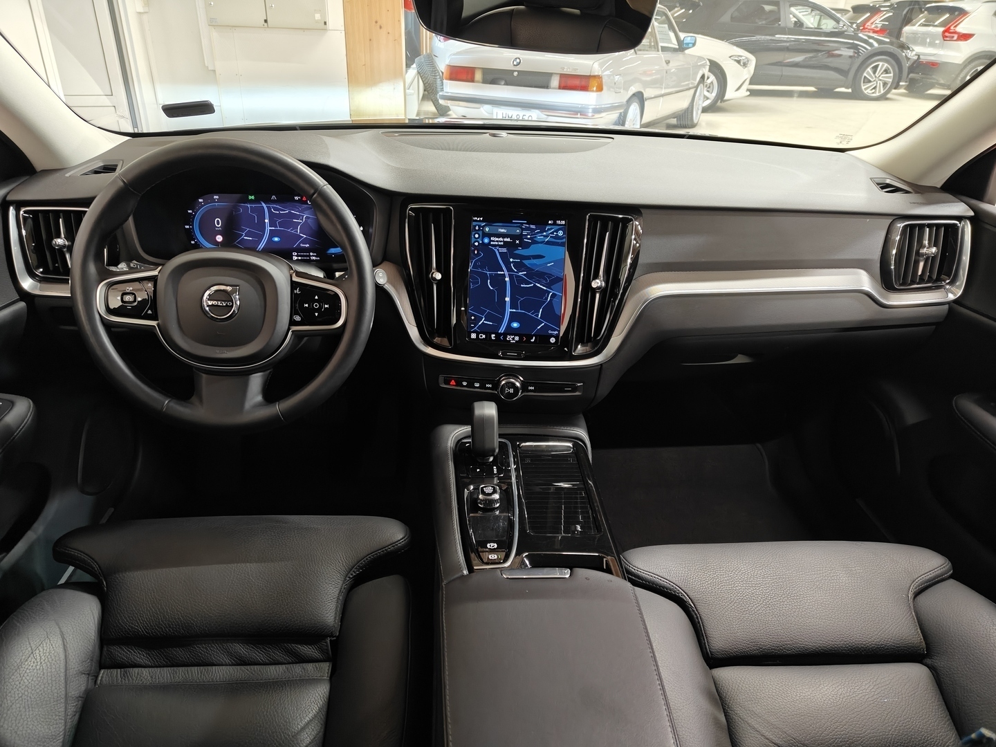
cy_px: 374
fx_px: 691
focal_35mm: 24
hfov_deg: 71.6
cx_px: 498
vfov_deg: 56.8
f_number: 1.8
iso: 160
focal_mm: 5.59
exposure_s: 1/34
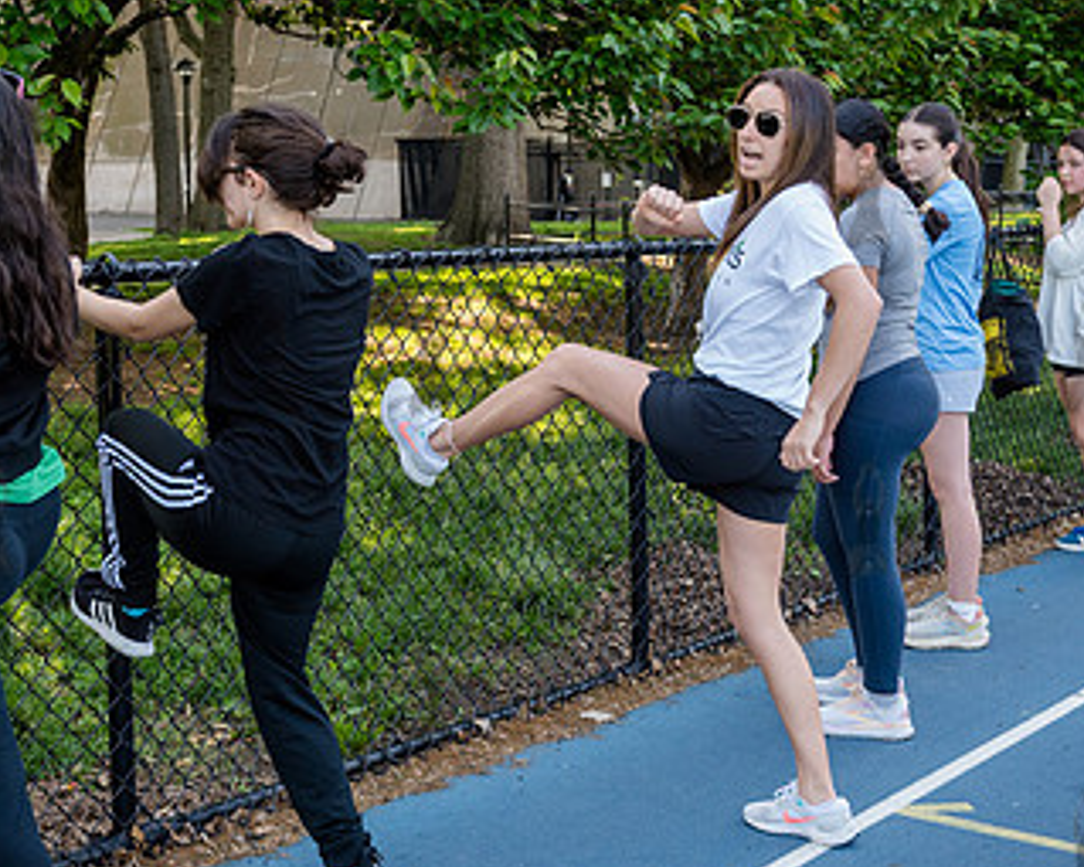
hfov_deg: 34.0
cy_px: 352
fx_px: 1764
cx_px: 428
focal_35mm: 55
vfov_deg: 27.5
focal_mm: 32
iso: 400
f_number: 4
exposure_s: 1/320
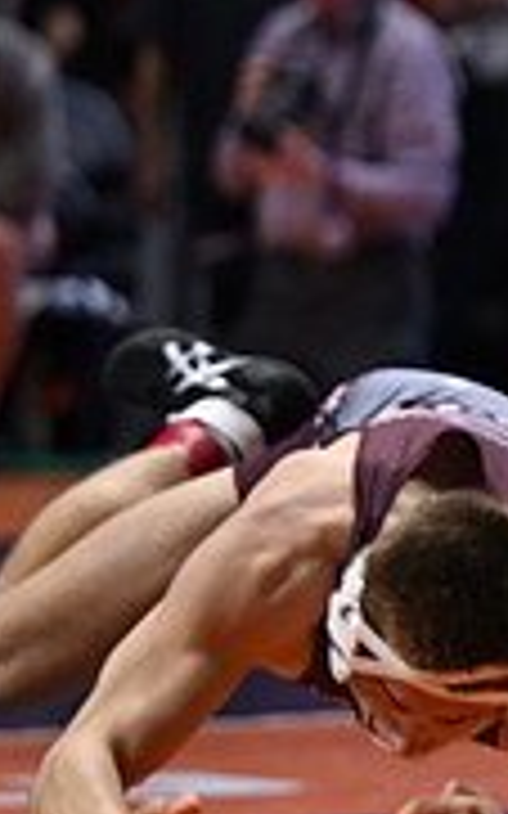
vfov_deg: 3.9
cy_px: 209
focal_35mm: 539
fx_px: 11949
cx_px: 1277
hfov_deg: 2.4
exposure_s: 1/1000
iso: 1400
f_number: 2.8
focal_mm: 110
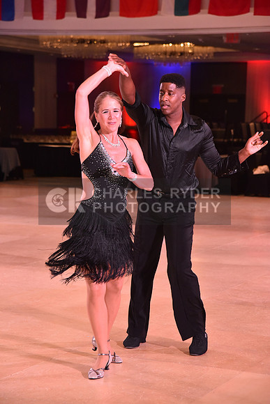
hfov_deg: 13.0
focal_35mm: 105
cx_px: 135
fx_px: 1180
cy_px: 202
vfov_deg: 19.5
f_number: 5.6
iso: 2500
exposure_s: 1/250
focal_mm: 105
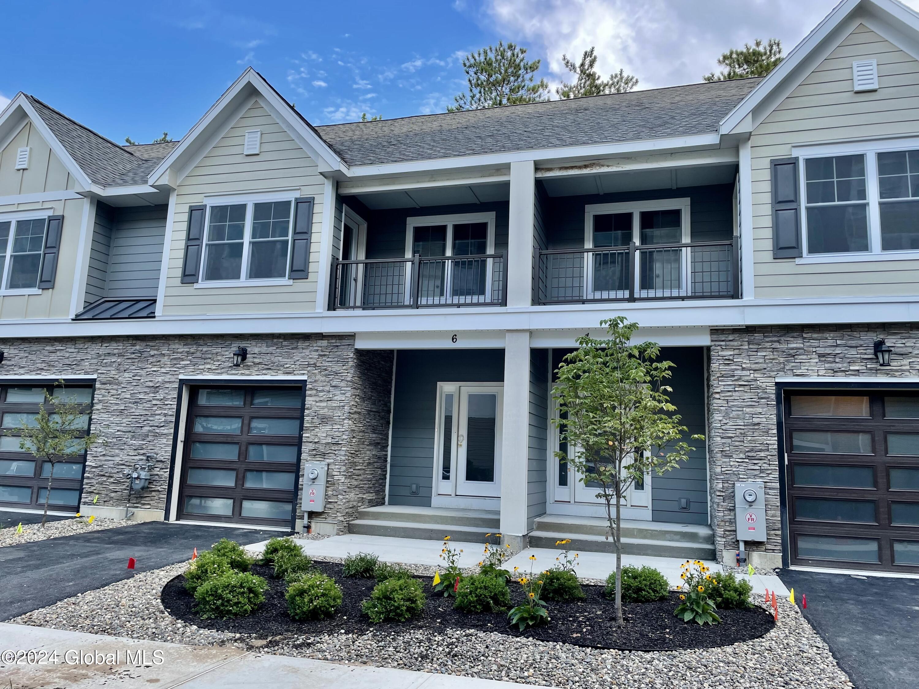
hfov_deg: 67.3
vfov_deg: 53.1
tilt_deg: +9.4
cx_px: 460
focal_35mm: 26
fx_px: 690
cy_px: 344
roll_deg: -2.1
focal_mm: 4.2
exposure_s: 1/584
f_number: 1.6
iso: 32
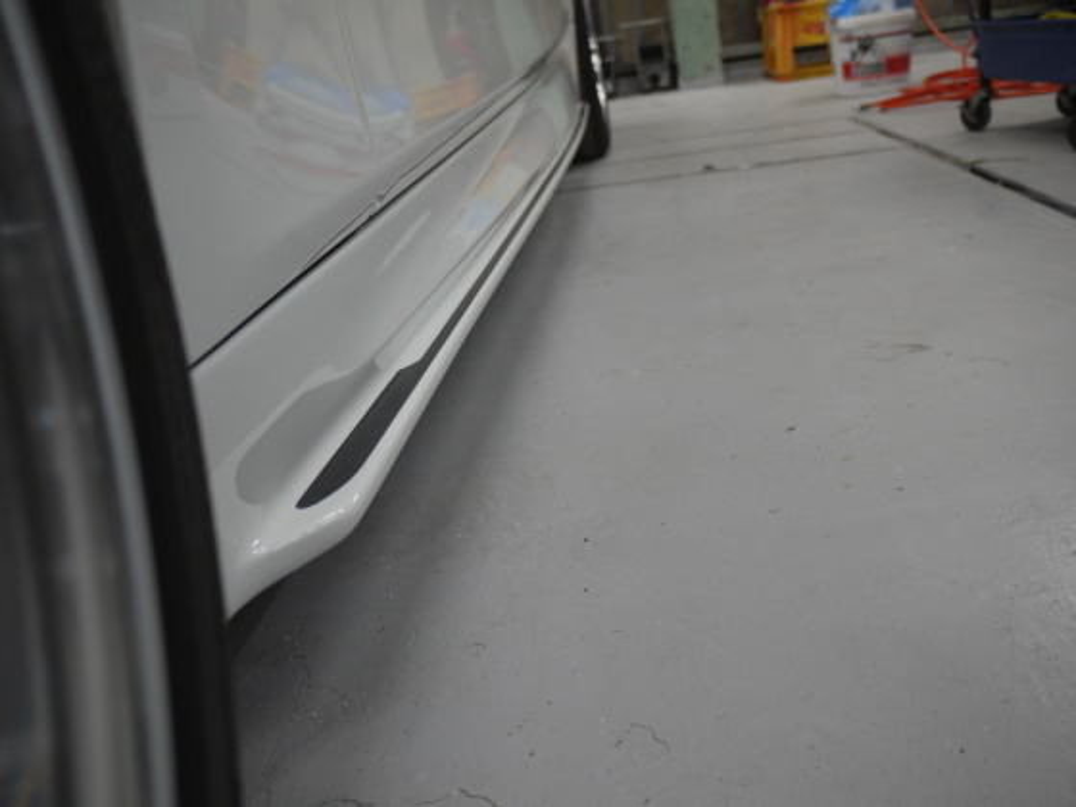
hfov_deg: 56.8
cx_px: 538
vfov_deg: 44.2
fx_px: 995
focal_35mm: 32
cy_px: 404
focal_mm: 16
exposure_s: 1/30
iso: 160
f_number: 3.7
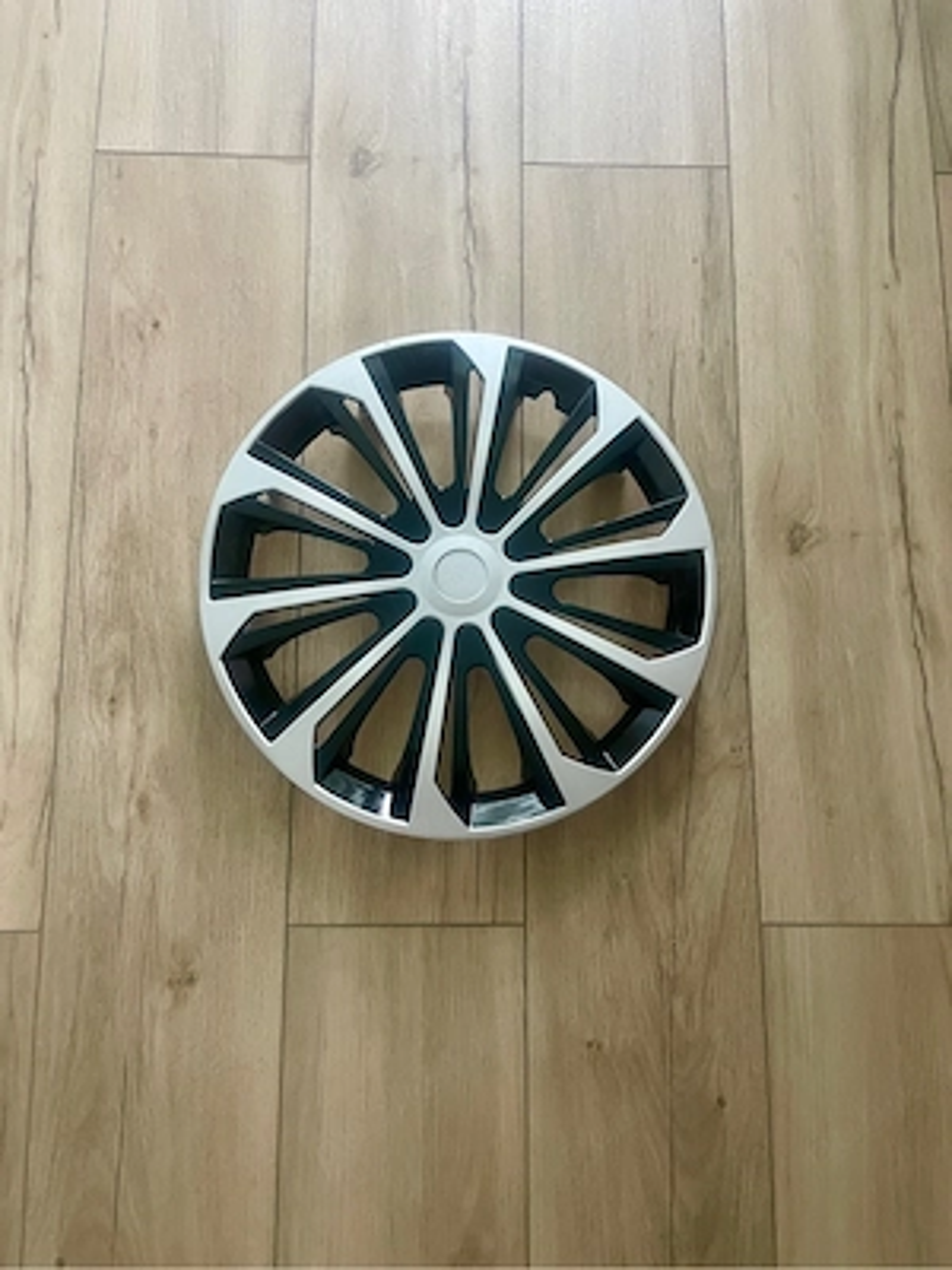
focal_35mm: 26
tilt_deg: -80.1
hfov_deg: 53.1
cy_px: 635
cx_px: 476
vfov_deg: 67.3
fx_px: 953
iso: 400
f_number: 1.6
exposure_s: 1/33
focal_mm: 4.2
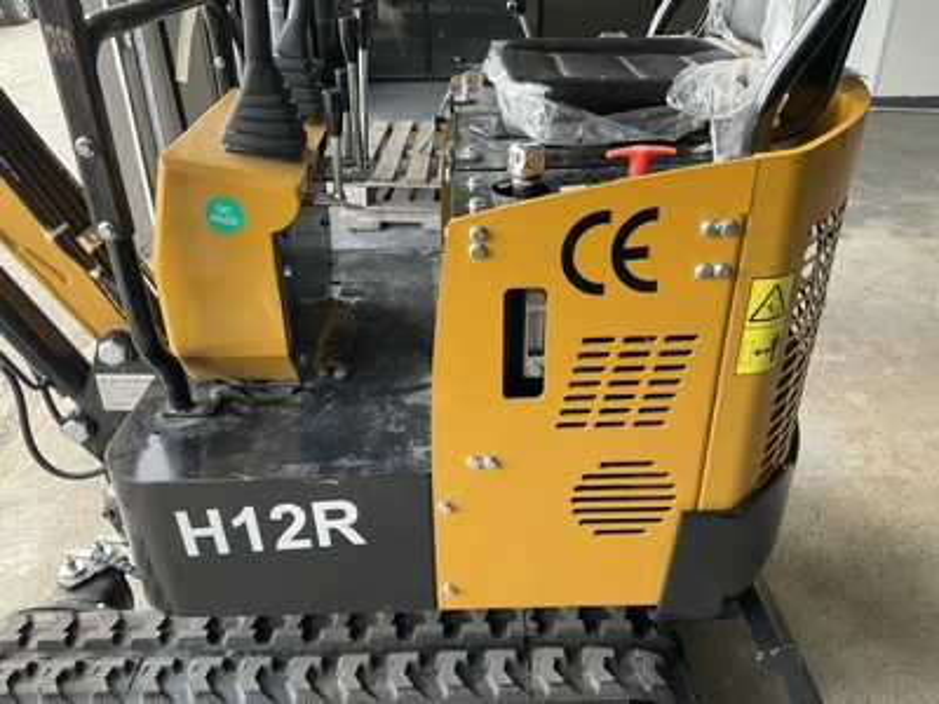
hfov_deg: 61.7
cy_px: 352
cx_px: 470
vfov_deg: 48.2
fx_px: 787
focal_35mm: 29
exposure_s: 1/122
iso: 64
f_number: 1.8
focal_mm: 3
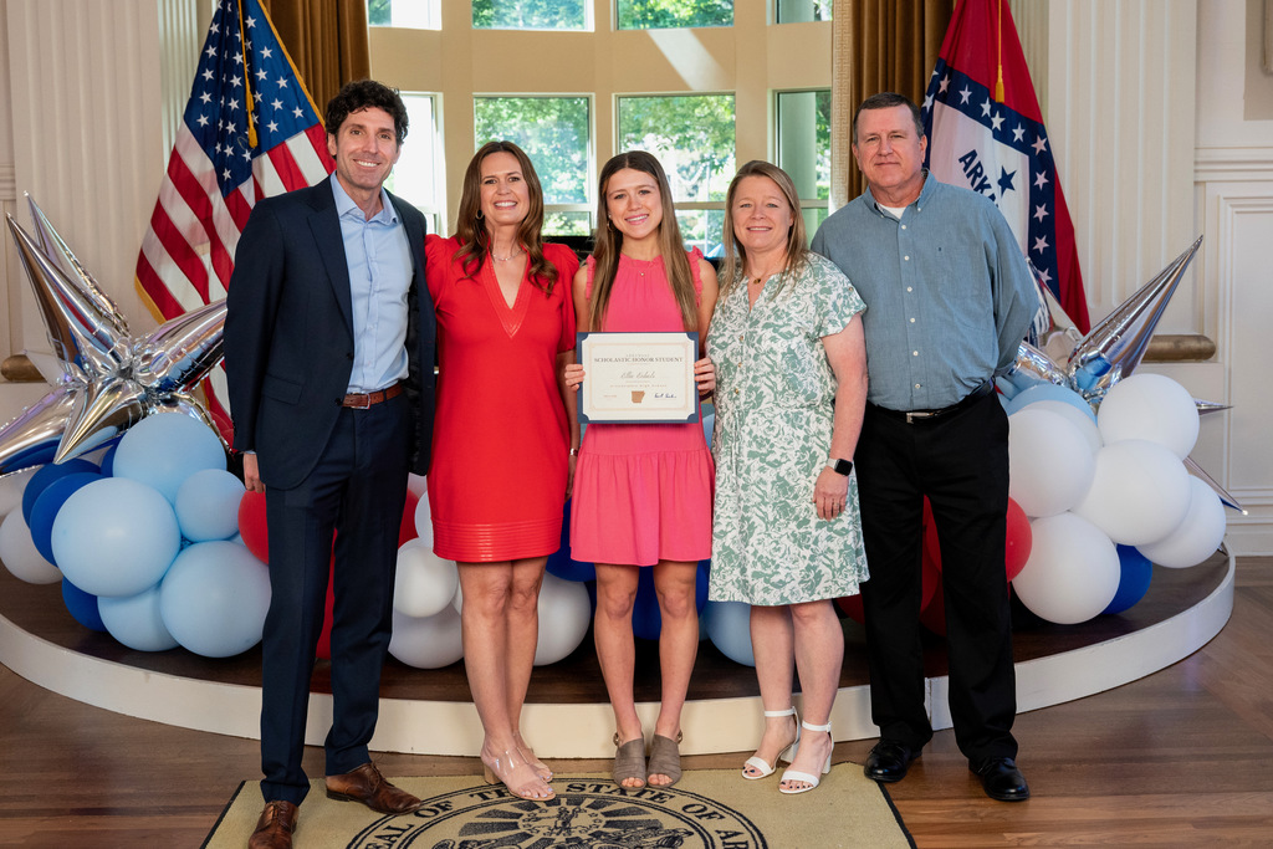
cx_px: 636
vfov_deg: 34.2
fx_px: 1379
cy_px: 424
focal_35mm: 39
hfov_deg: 49.5
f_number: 5
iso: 1600
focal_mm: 39
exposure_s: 1/250
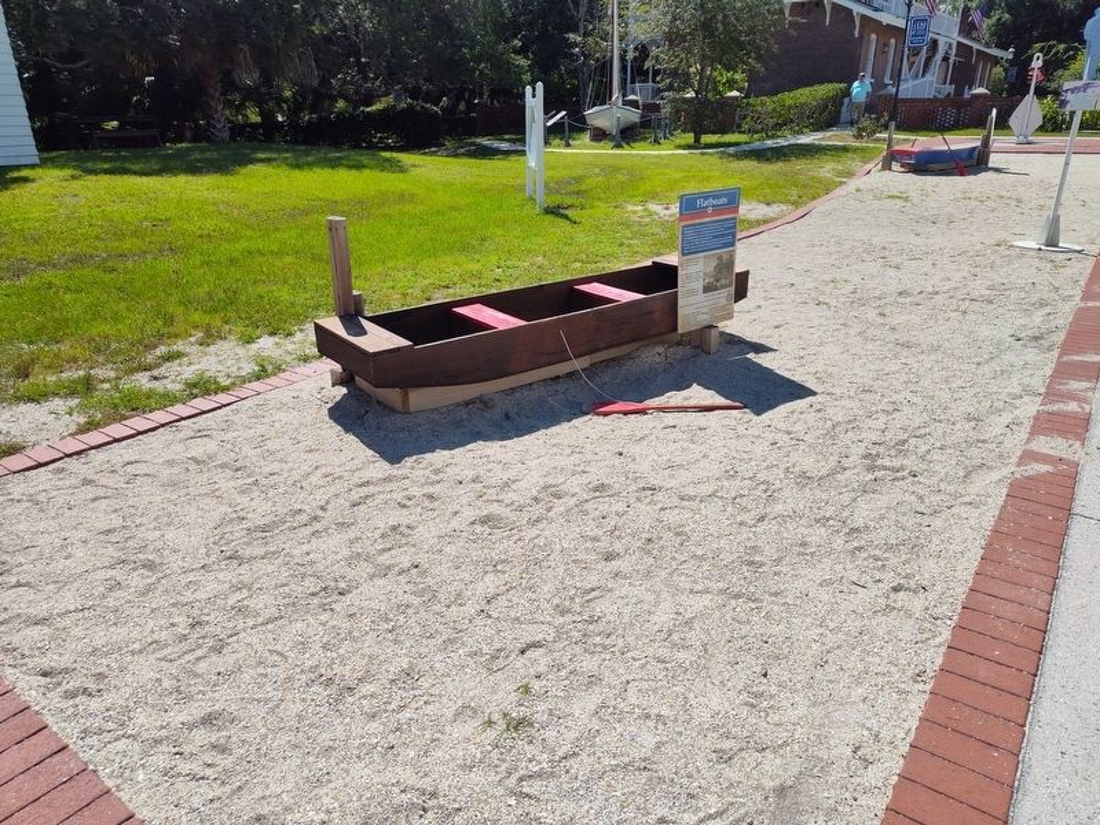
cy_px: 412
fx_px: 731
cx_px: 550
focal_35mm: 23
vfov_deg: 58.9
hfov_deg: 73.9
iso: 100
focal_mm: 5.56
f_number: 1.8
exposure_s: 1/1967
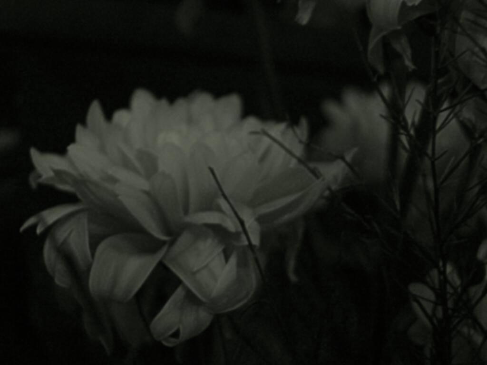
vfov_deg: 23.7
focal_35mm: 62
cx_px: 244
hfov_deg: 31.2
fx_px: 872
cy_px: 182
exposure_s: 1/8
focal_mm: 10.2
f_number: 3.5
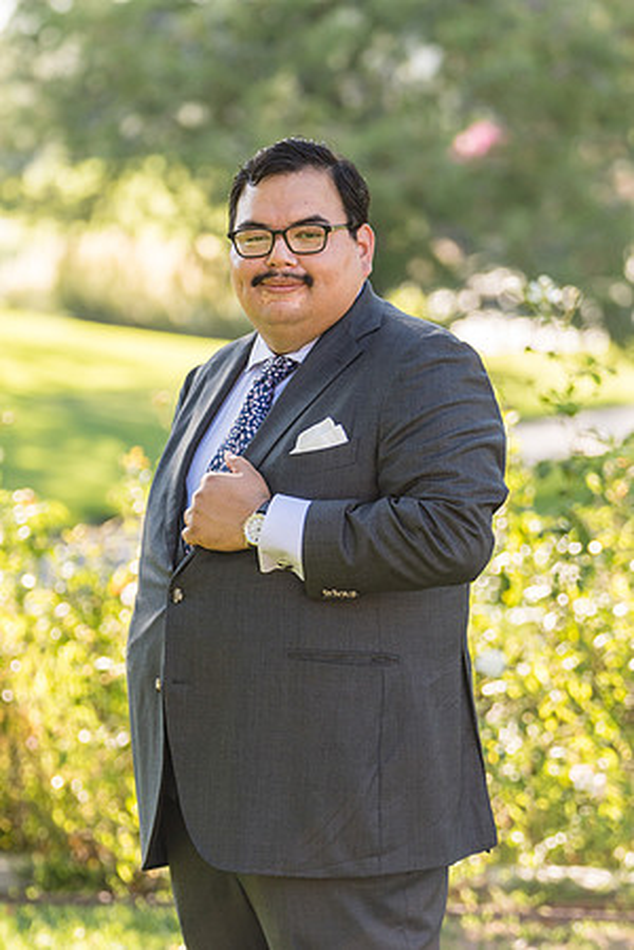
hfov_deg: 9.1
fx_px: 3989
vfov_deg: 13.6
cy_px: 475
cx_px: 317
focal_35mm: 151
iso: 200
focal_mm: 101
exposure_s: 1/640
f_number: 2.8
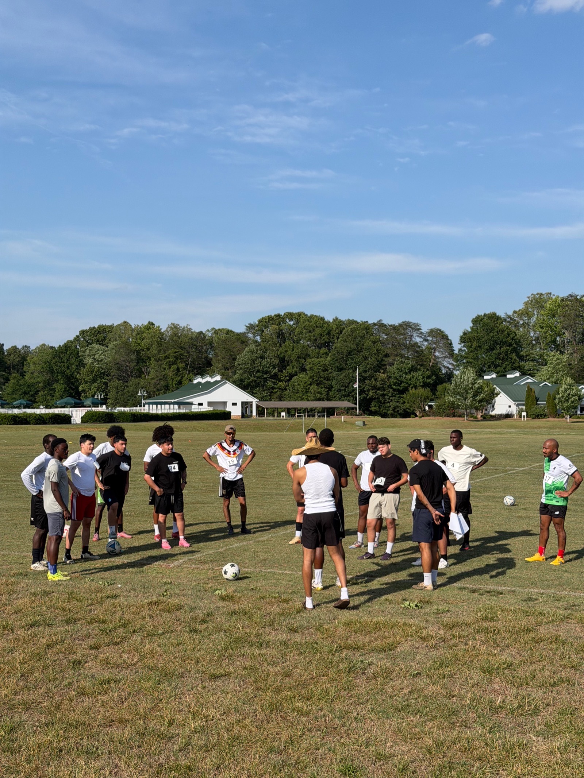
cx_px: 292
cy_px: 389
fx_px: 1080
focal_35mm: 48
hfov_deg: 30.3
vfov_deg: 39.7
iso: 64
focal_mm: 6.76
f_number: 1.78
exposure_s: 1/5587
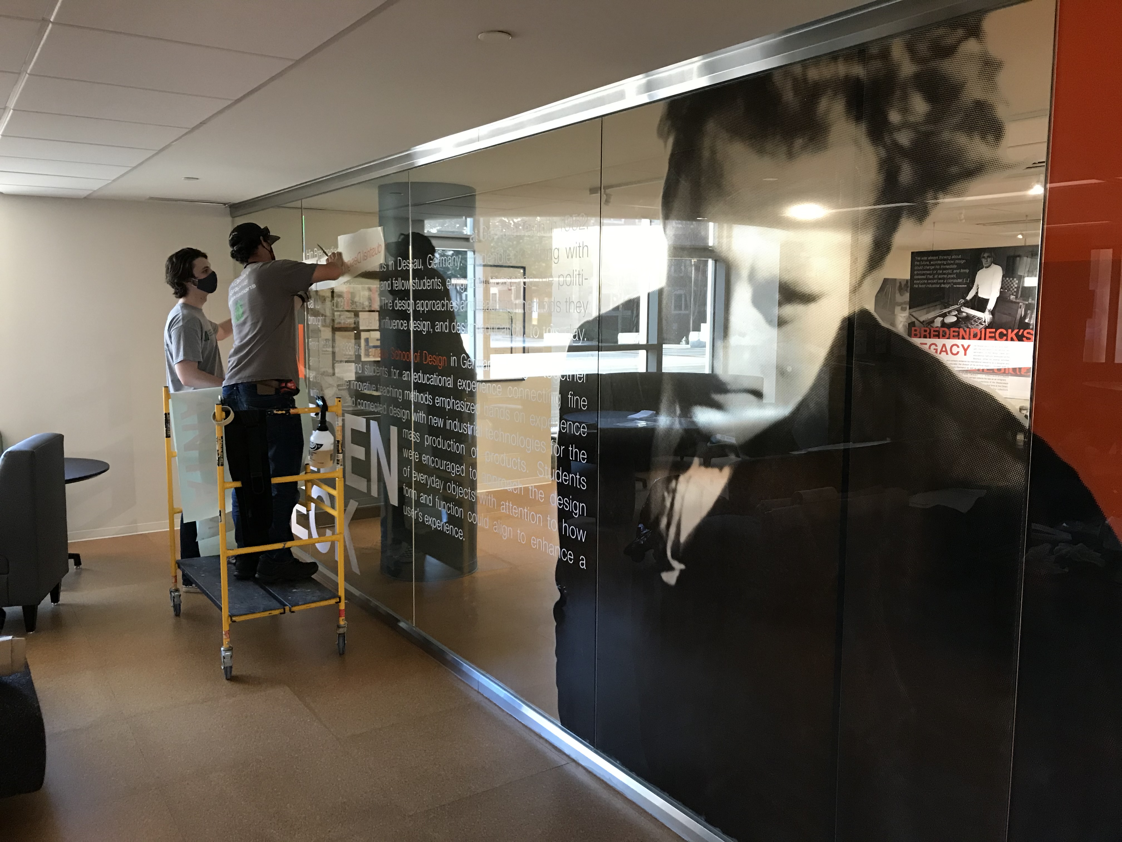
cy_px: 421
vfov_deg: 49.7
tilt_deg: -5.9
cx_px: 561
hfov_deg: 63.4
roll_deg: -0.3
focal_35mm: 28
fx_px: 908
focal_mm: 3.99
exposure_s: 1/15
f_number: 1.8
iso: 64
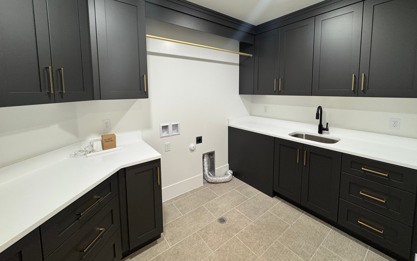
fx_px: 170
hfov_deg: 101.5
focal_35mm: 15
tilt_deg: -4.4
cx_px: 210
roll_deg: +0.2
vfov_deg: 74.1
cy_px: 106
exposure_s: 1/60
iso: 200
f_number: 2.2
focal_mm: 2.22
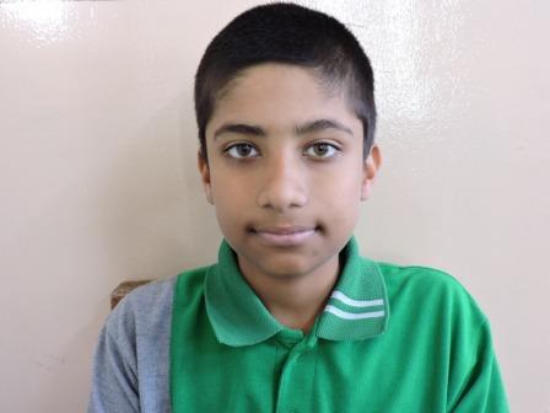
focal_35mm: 35
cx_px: 275
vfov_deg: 40.7
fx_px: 556
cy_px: 206
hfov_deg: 52.6
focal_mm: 6.2
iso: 400
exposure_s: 1/13
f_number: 3.3
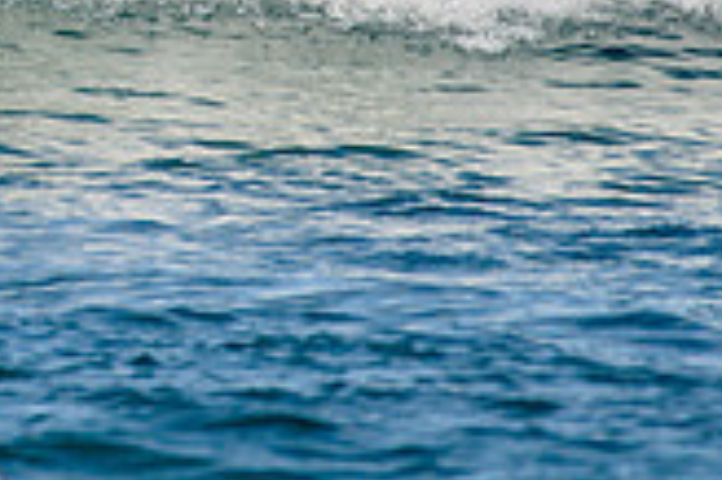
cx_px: -295
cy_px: -294
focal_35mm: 2168
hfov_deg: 1.0
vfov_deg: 0.6
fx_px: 43436
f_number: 5.6
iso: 250
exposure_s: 1/2000
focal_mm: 500
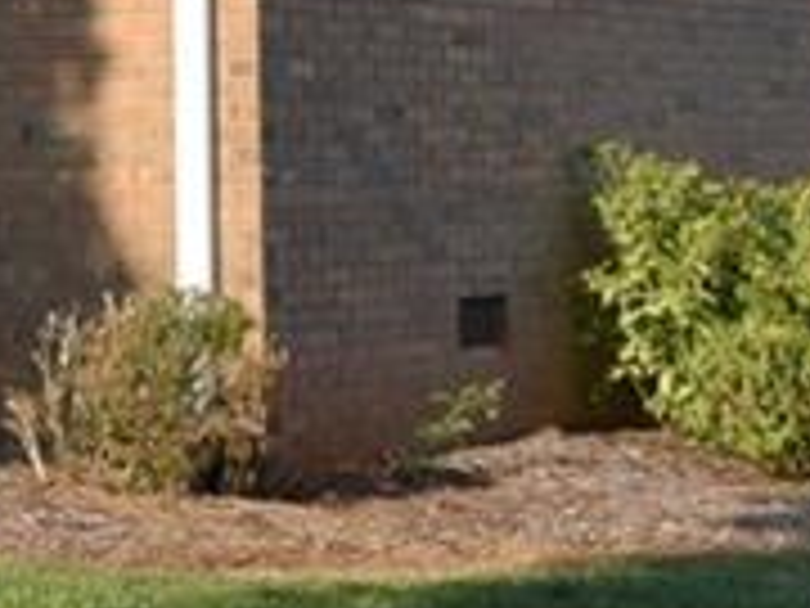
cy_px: -41
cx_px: -778
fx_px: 3463
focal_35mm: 148
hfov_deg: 12.0
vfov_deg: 9.9
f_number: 8
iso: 200
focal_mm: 18
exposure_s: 1/250
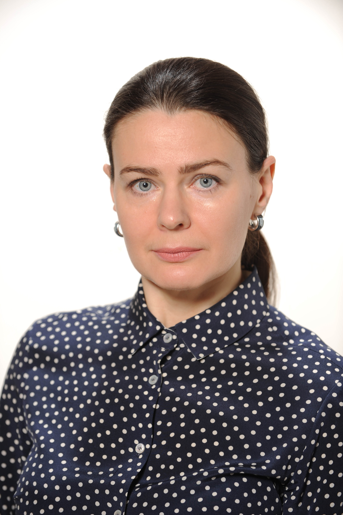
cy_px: 258
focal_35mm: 125
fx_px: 1789
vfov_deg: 16.4
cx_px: 172
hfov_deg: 11.0
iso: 125
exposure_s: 1/125
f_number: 4.5
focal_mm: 125
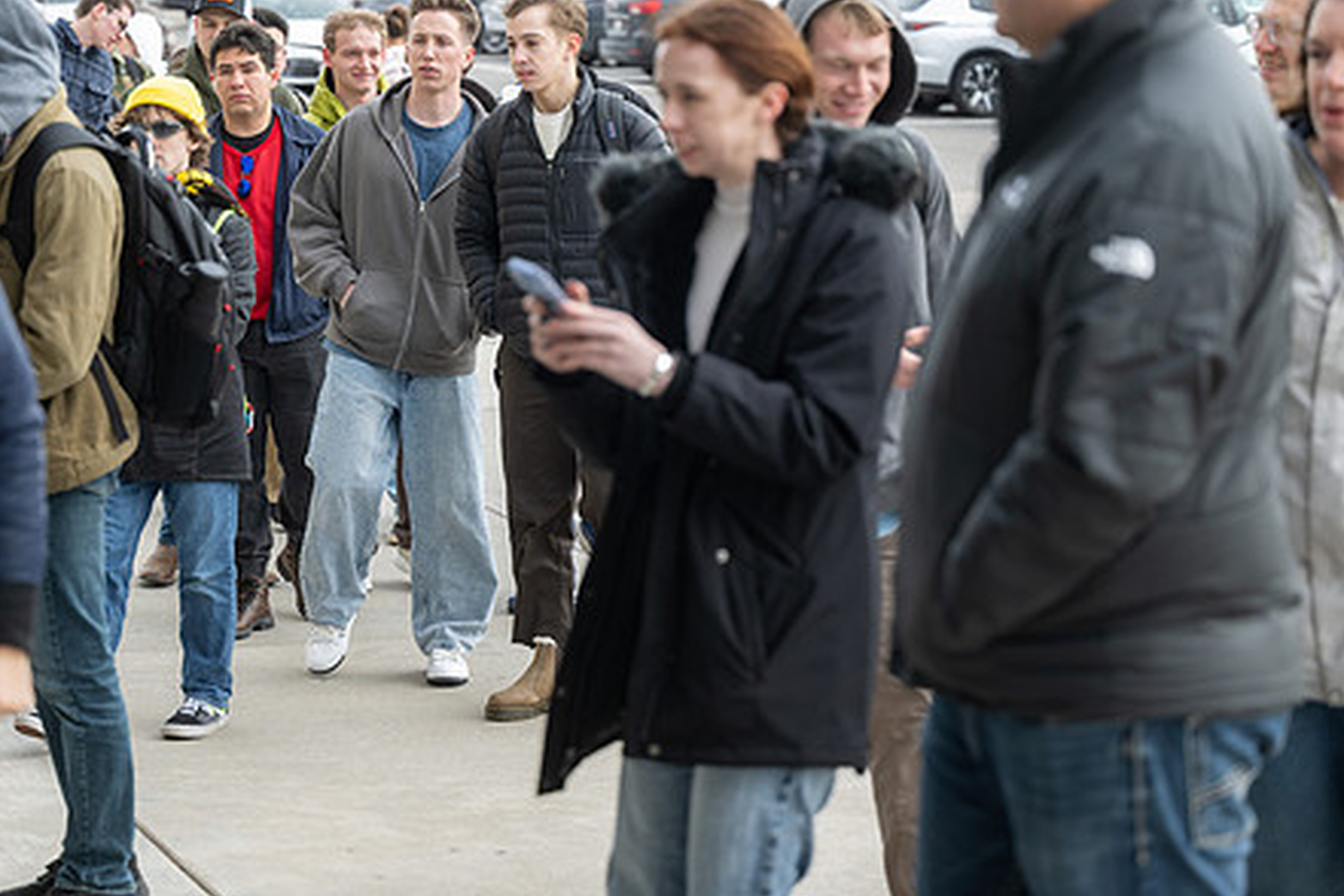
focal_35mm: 92
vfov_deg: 14.9
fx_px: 3434
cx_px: 579
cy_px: 379
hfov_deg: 22.1
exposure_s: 1/640
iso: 200
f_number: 2.8
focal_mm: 70
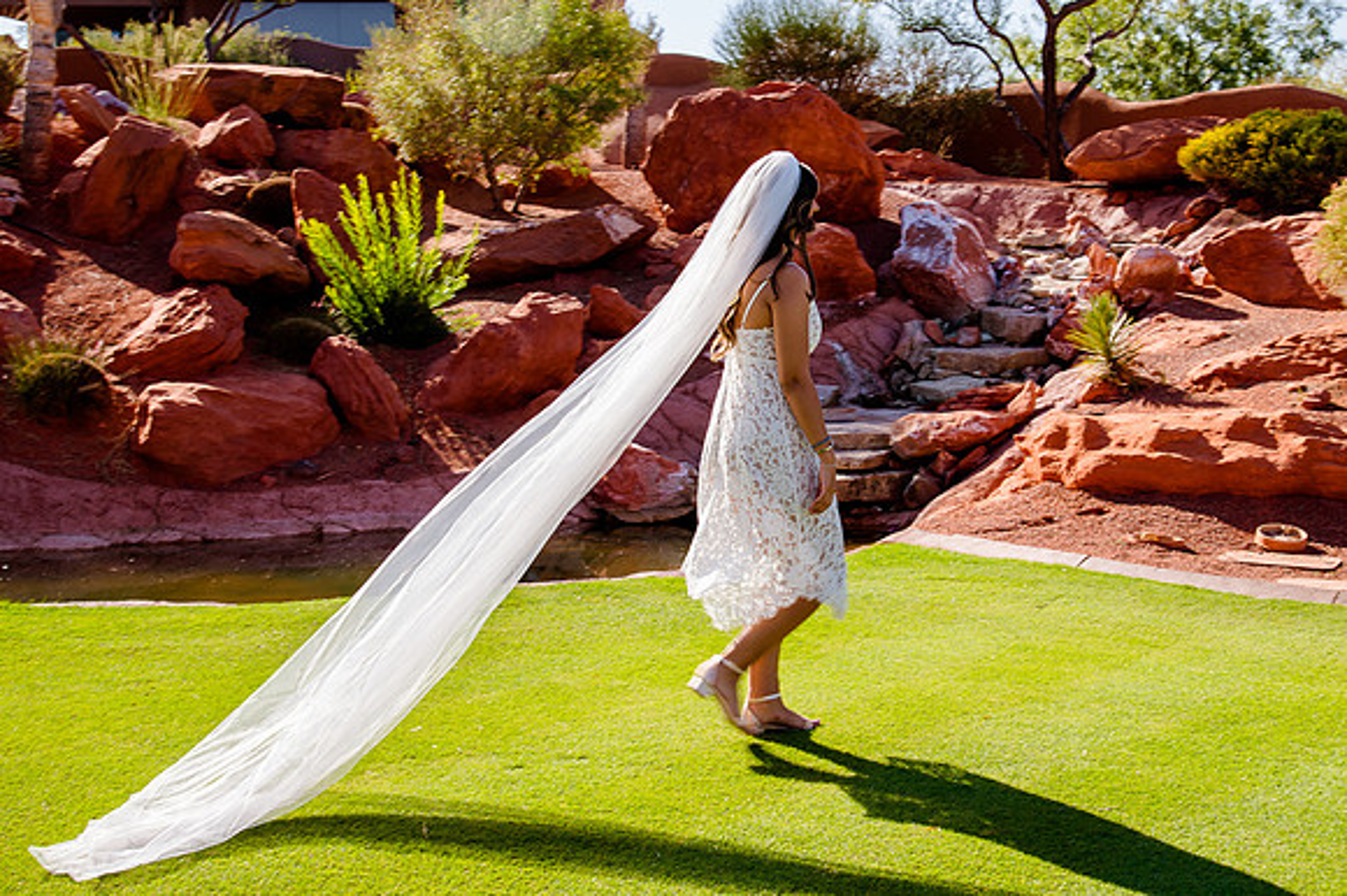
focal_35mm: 58
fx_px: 2153
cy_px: 339
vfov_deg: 23.5
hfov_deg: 34.6
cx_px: 826
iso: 125
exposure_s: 1/100
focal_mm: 46
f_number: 10
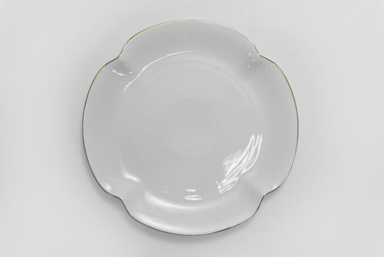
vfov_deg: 27.0
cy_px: 128
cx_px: 192
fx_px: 534
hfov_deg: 39.6
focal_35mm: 50
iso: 3200
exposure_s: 1/100
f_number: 13
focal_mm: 50
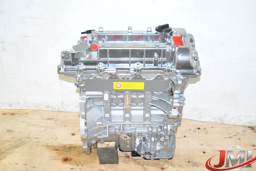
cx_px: 132
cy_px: 88
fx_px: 299
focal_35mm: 42
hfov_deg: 46.3
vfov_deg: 32.0
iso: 800
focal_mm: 26
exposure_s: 1/60
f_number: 5
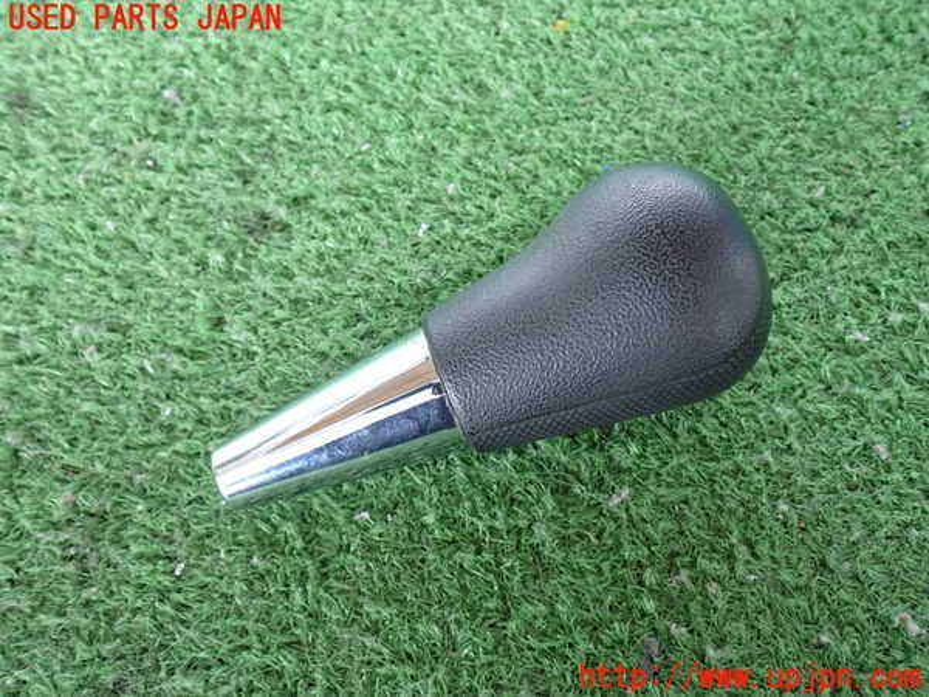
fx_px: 966
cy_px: 348
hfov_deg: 51.4
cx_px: 464
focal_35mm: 36
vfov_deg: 39.7
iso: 640
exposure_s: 1/40
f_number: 2.5
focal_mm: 6.37
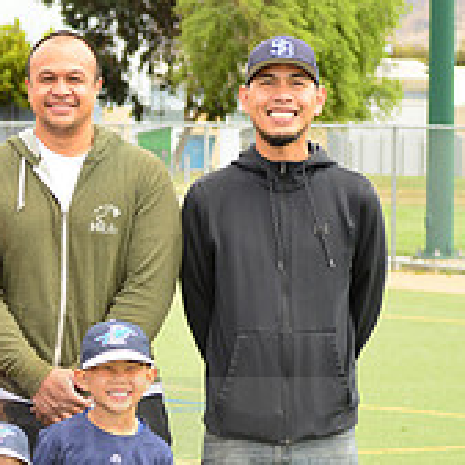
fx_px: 3541
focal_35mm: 233
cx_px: -187
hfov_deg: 7.4
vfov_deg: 7.5
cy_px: 414
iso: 250
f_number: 8
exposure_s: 1/200
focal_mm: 80
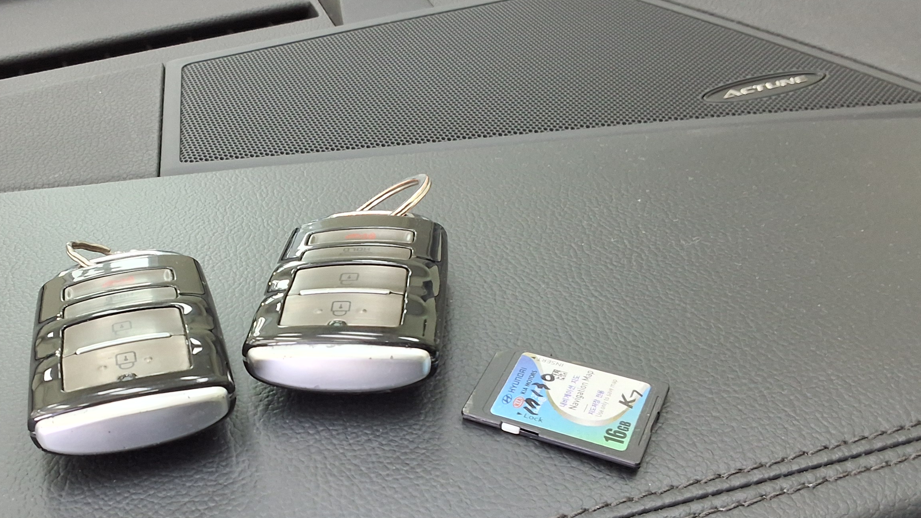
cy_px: 285
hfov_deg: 46.3
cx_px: 281
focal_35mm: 43
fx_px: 1050
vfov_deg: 27.7
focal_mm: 2.91
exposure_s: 1/40
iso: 160
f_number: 1.9
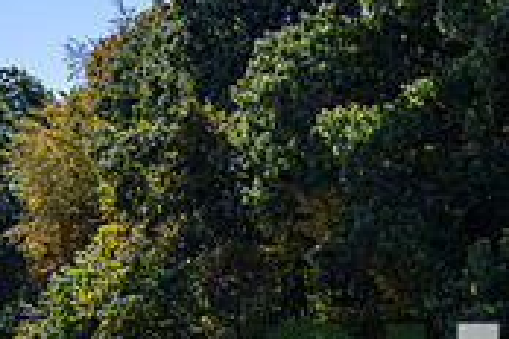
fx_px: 1131
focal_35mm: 80
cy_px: 460
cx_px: 474
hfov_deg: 24.5
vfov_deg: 16.0
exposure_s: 1/250
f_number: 4.5
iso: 31
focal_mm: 24
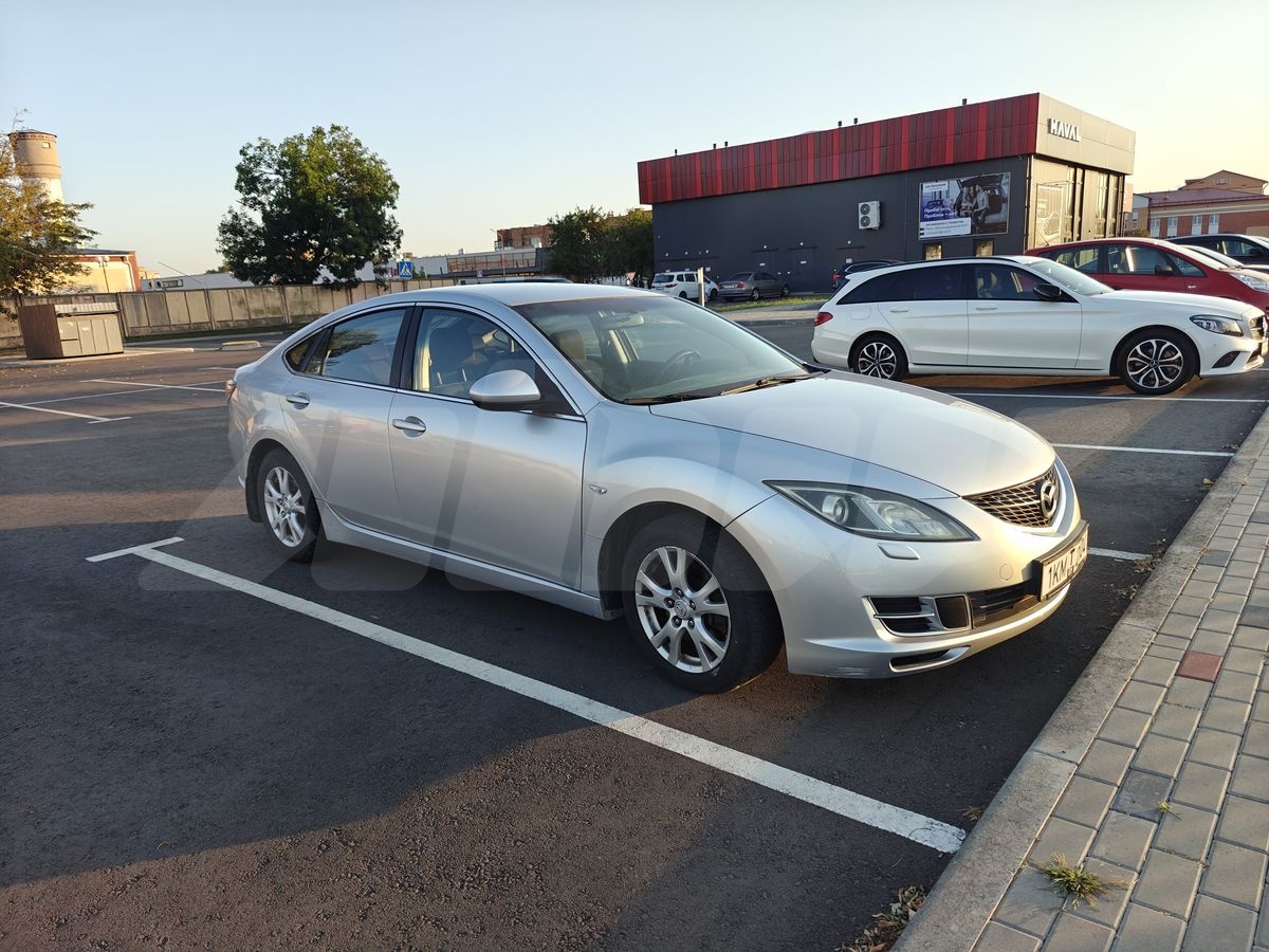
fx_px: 843
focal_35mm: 23
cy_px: 476
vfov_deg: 58.9
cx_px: 634
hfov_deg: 73.9
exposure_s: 1/706
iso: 50
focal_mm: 6.06
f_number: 2.8
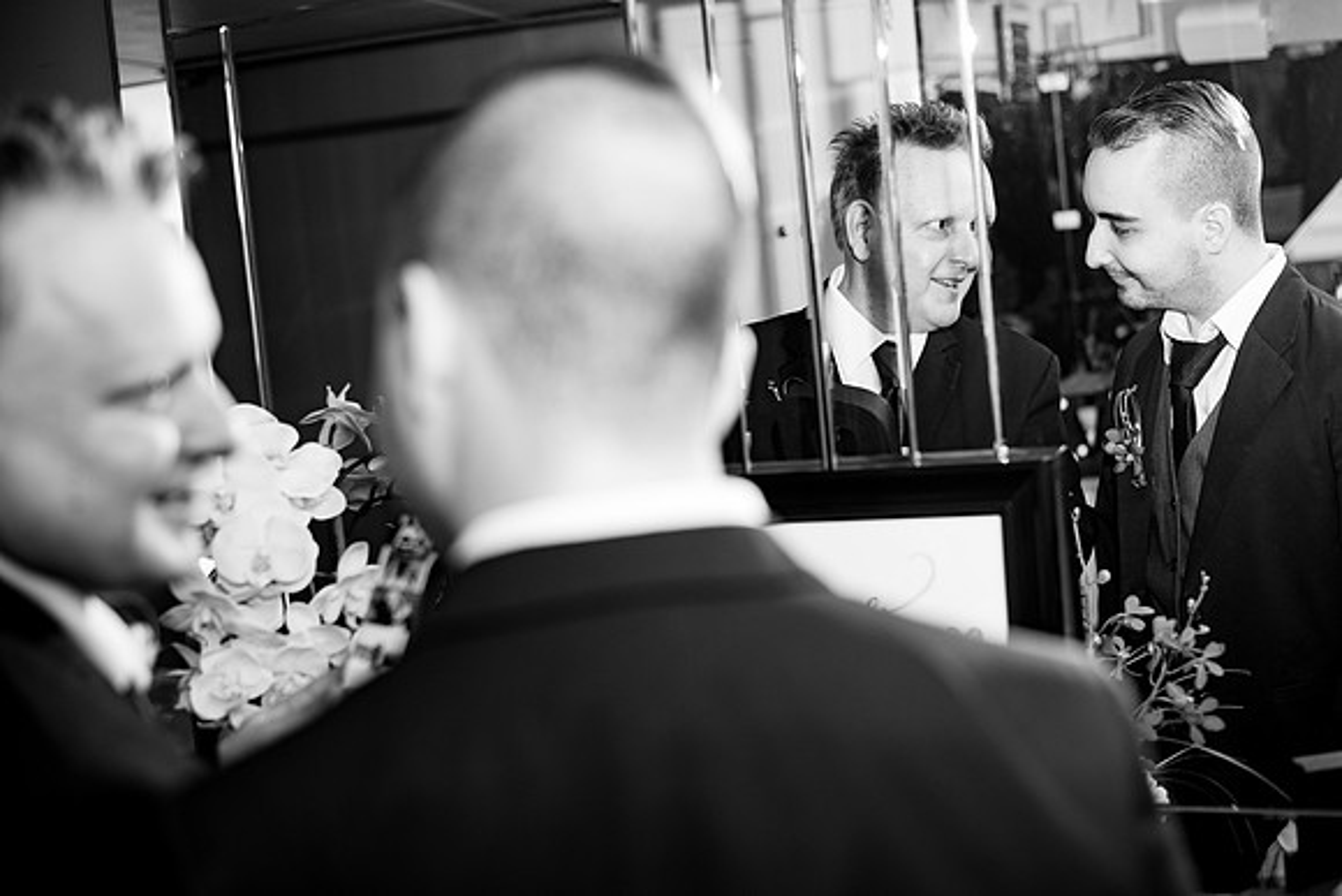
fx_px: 1864
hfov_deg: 39.6
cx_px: 671
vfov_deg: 27.0
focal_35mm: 50
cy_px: 448
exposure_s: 1/500
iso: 500
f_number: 2.8
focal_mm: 50
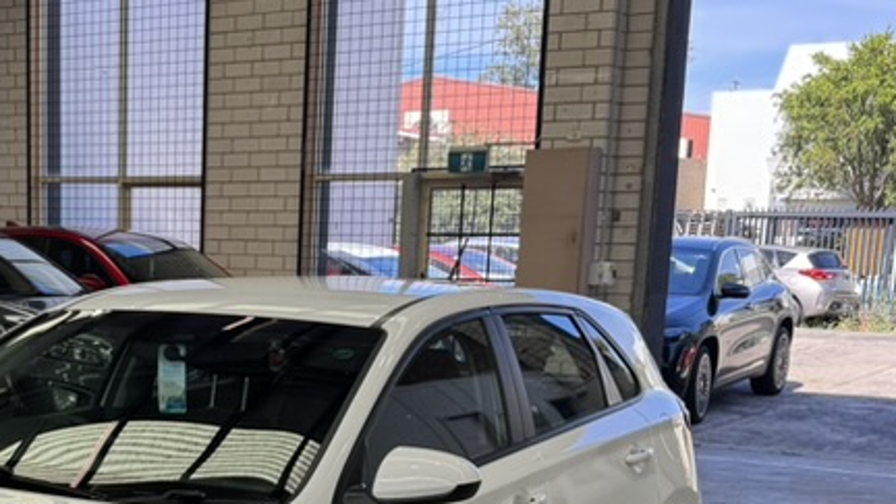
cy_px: 531
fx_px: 1473
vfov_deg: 18.8
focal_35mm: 62
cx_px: 162
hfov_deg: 32.8
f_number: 1.78
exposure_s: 1/621
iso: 80
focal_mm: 6.76
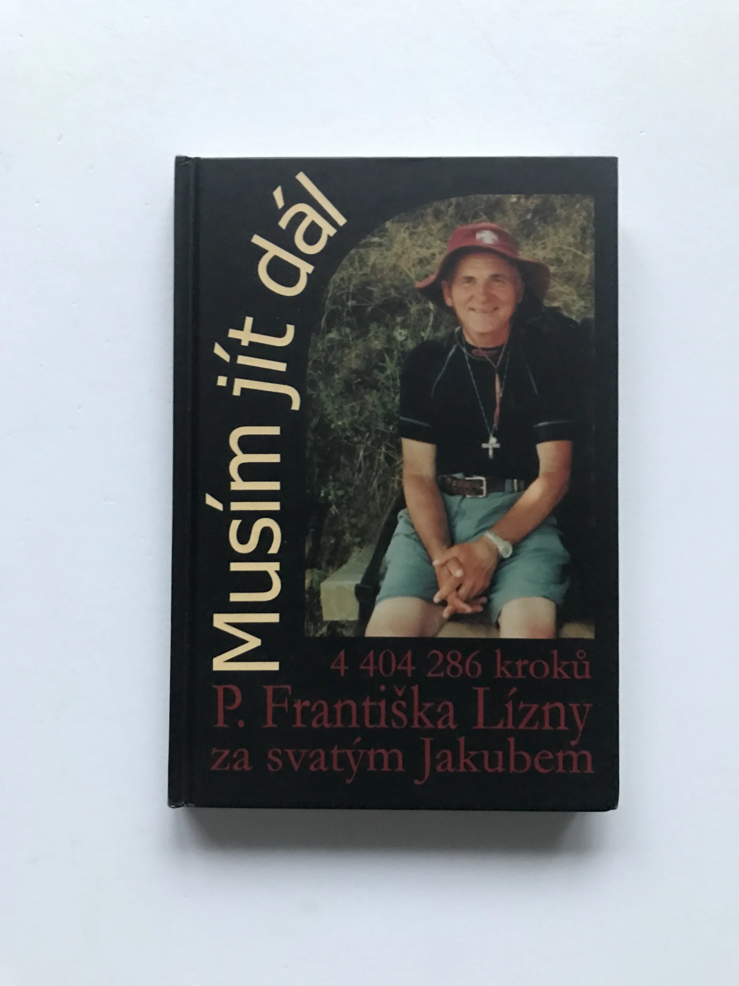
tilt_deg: -88.4
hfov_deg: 49.7
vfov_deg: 63.4
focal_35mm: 28
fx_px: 797
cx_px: 370
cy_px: 493
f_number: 1.8
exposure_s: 1/5
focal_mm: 3.99
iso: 100
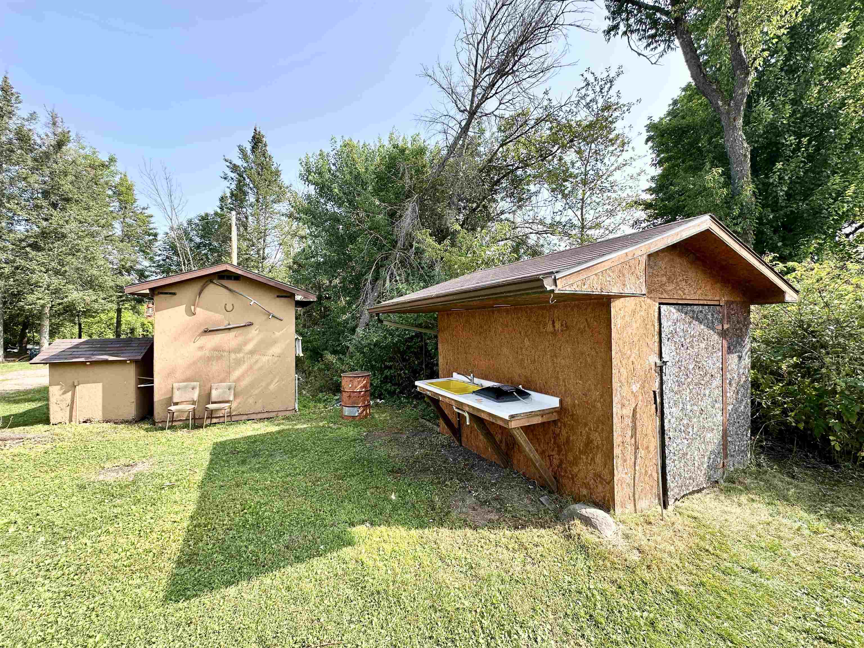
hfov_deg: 102.1
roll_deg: -0.3
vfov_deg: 85.7
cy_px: 324
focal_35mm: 14
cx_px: 432
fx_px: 349
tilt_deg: +0.6
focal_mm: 2.22
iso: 40
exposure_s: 1/280
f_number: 2.2
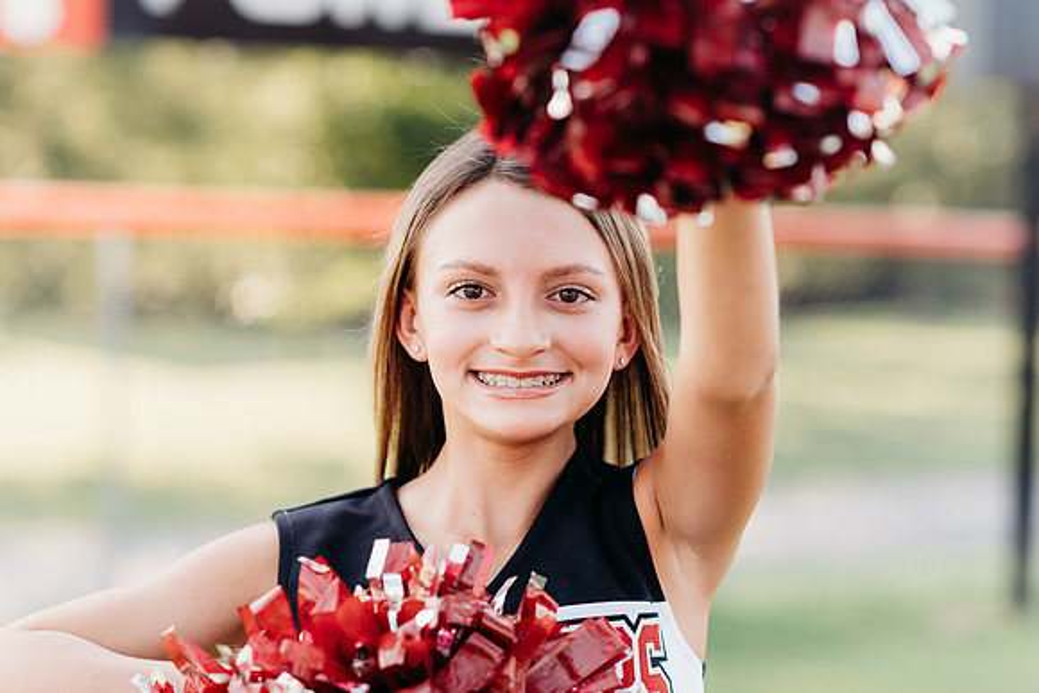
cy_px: 346
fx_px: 2454
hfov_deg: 23.9
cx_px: 520
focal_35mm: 85
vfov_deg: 16.1
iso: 200
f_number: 2.8
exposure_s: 1/500
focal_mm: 85
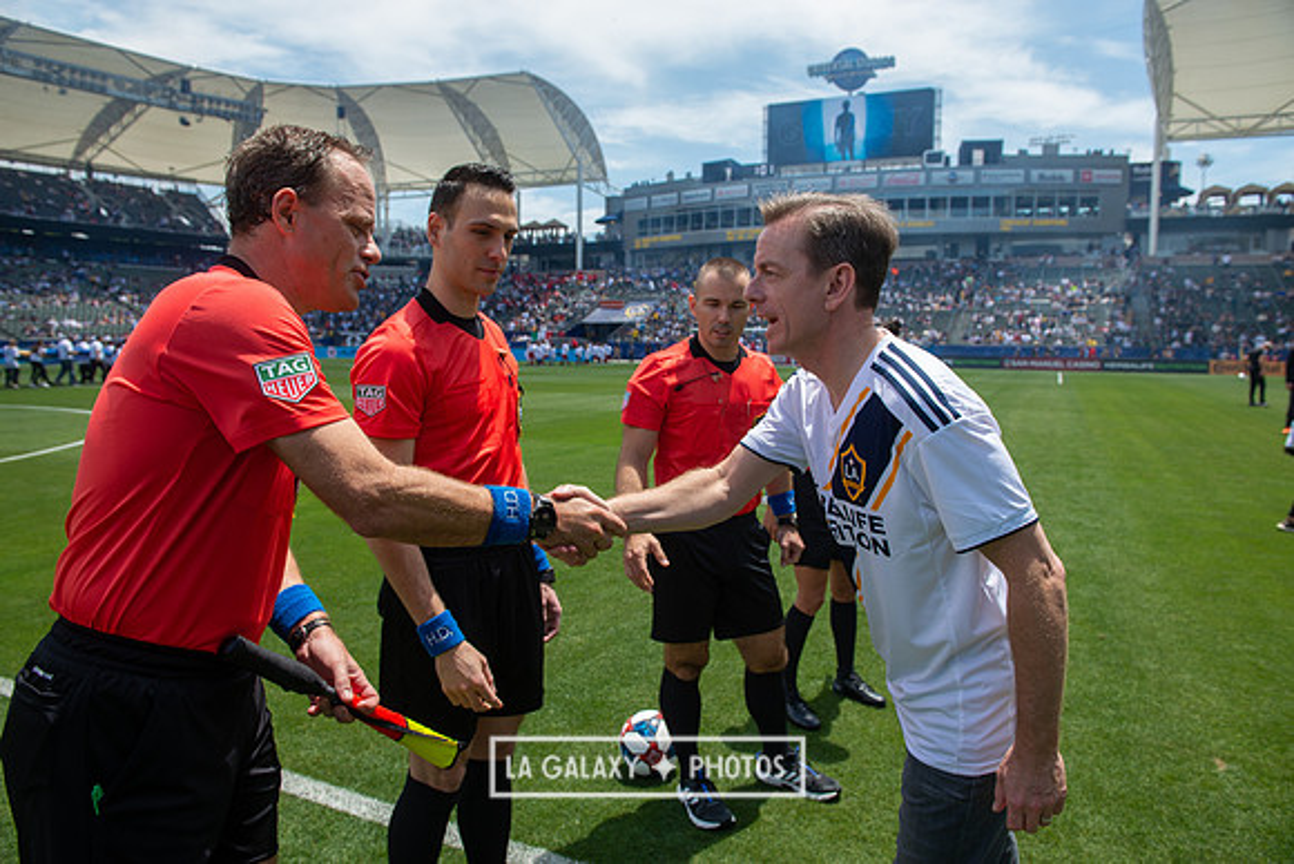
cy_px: 432
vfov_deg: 53.2
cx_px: 647
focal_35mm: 24
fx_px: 863
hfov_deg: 73.7
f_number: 5.6
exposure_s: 1/800
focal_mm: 24
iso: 200
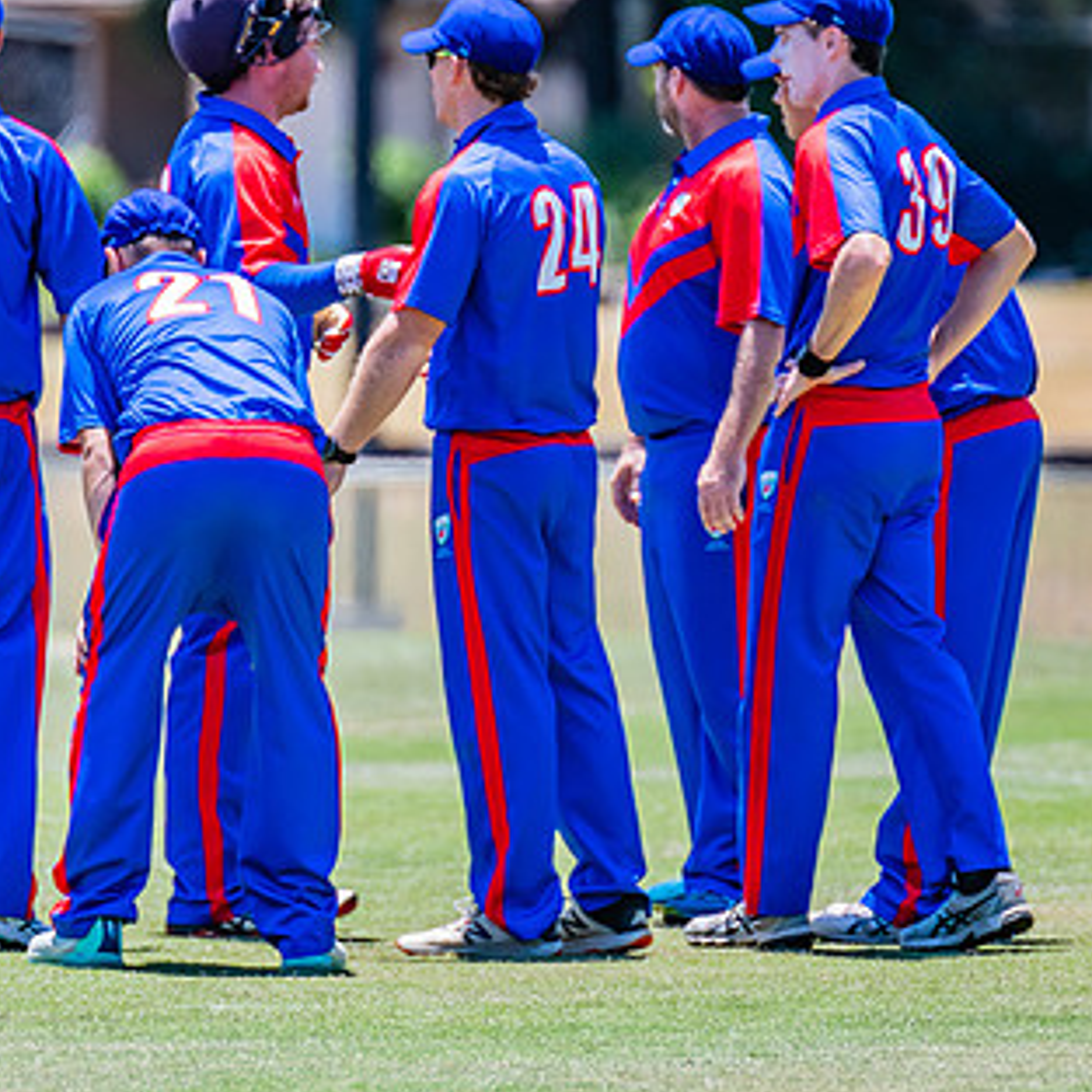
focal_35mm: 962
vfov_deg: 1.8
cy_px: 388
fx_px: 34334
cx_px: 342
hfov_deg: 1.8
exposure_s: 1/2000
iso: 640
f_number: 6.3
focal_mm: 550
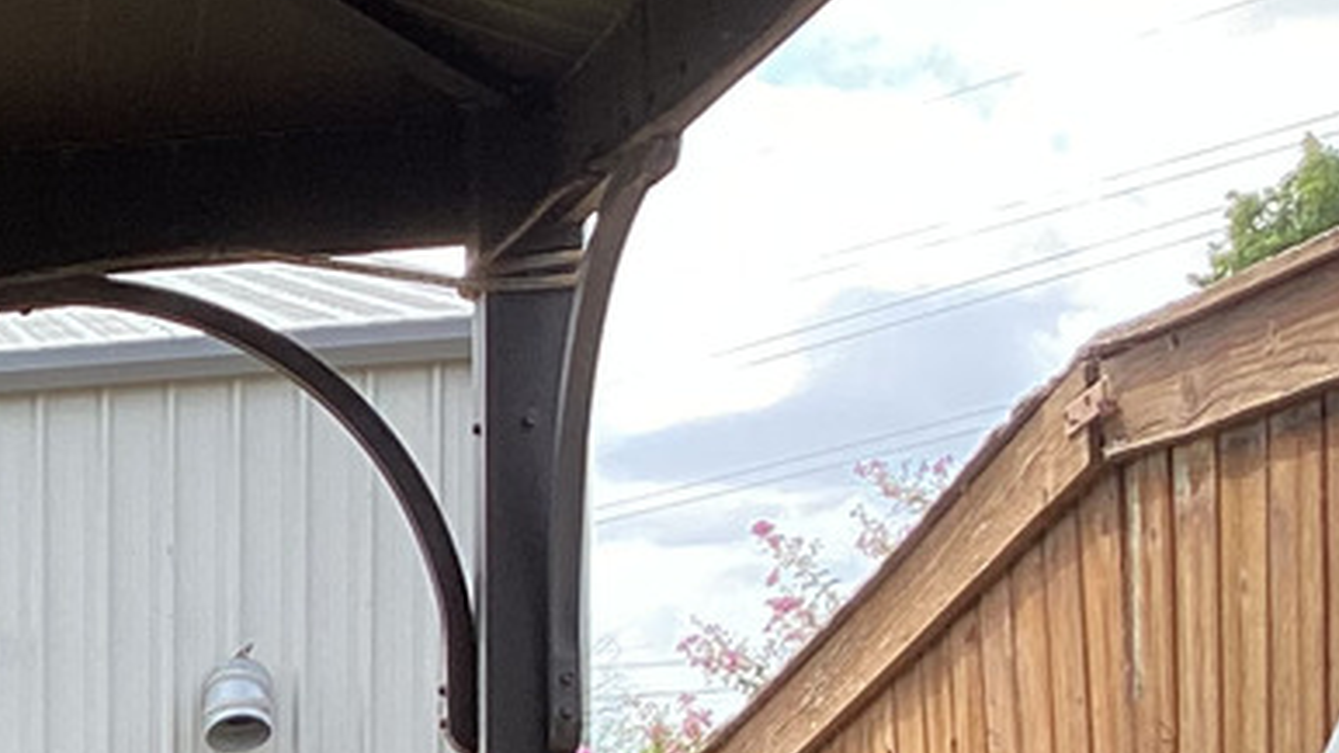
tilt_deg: -8.5
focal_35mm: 126
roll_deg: +2.4
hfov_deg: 15.0
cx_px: -1020
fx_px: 4473
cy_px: 1485
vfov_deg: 9.1
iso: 25
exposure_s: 1/190
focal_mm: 3.3
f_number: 2.4
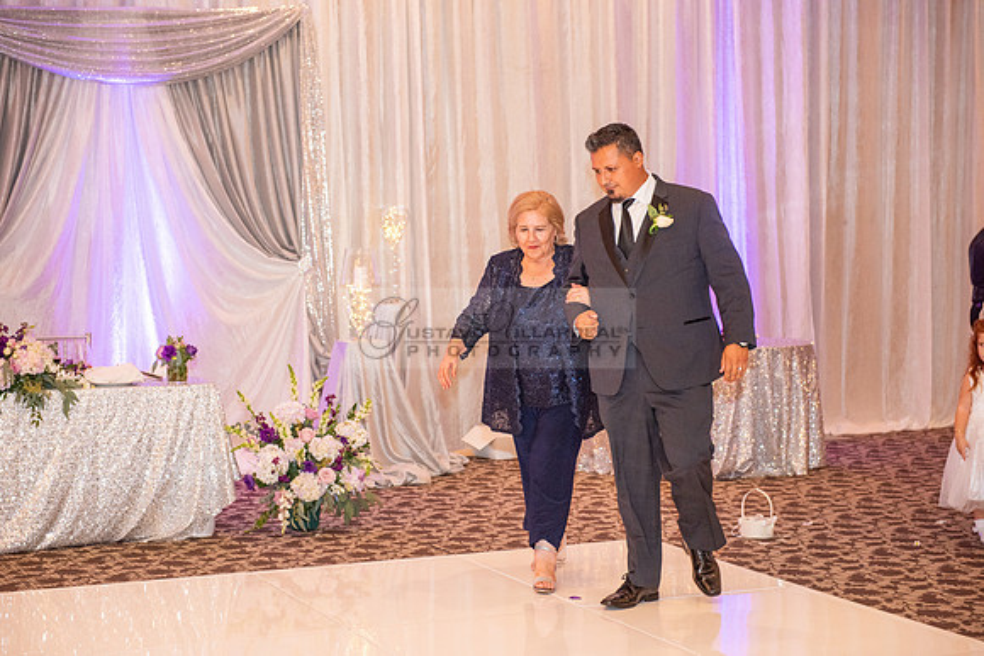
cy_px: 328
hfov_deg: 28.8
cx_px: 492
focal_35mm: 70
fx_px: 1914
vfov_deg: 19.5
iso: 1600
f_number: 3.5
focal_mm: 70
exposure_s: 1/160
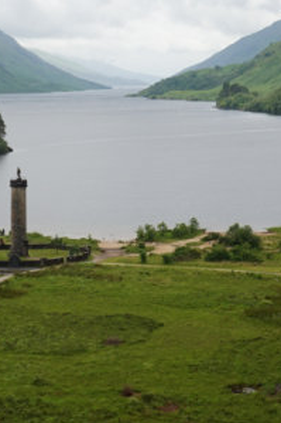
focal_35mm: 108
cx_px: 62
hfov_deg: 12.6
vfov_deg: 18.8
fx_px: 1270
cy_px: 137
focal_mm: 27
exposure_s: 1/80
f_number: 8
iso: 100
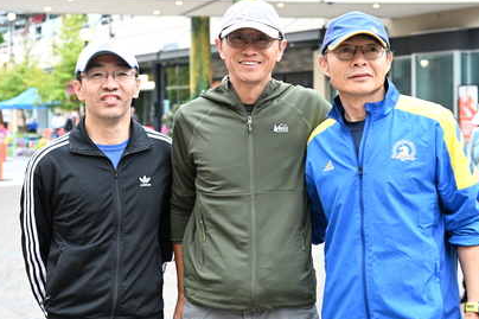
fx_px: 851
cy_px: 118
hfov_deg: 31.4
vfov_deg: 21.2
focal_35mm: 64
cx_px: 216
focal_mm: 47
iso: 1600
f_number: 4
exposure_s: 1/200
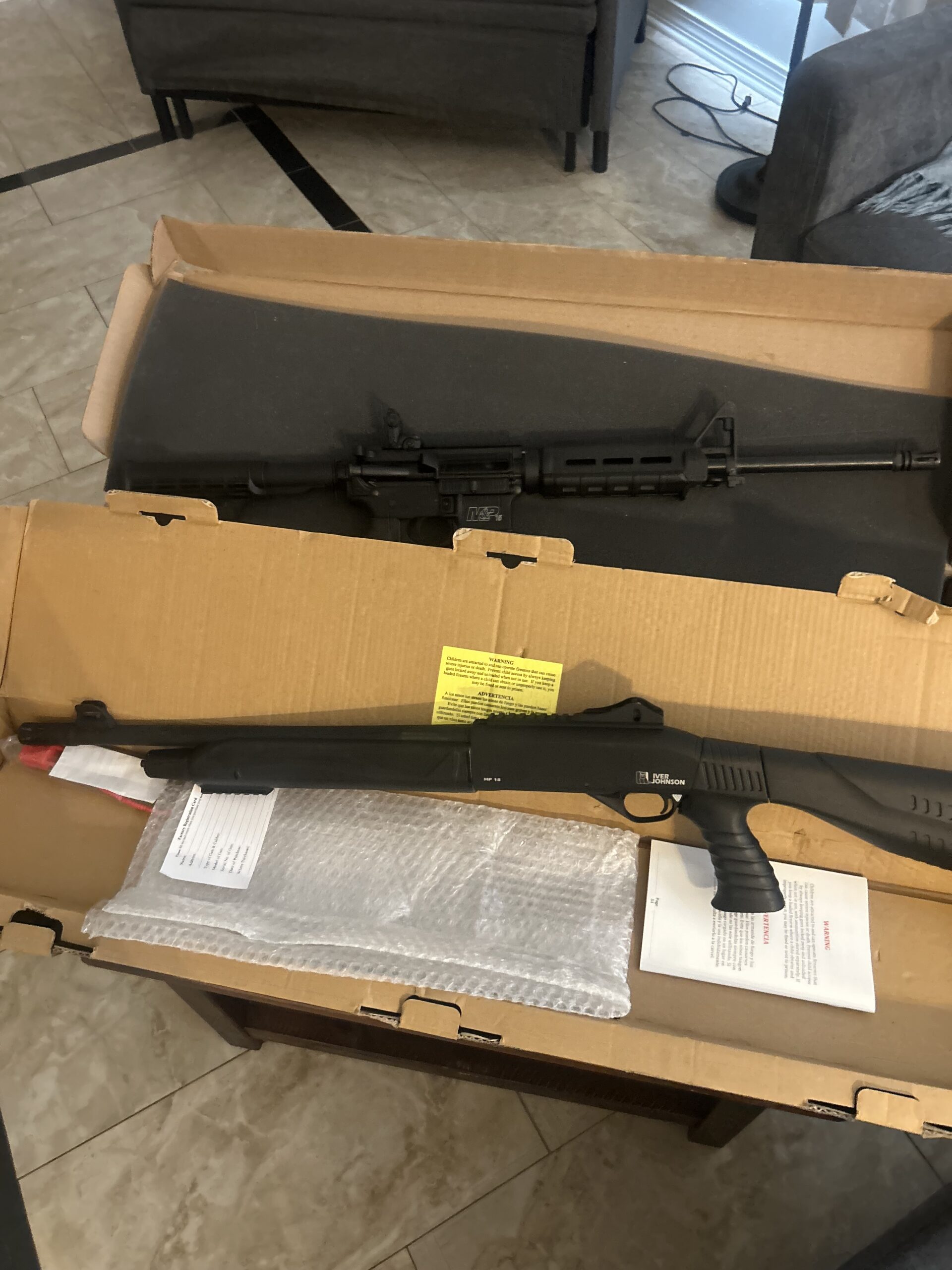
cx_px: 476
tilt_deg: -54.1
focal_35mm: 26
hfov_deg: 53.1
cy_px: 635
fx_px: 953
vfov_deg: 67.3
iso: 500
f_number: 1.5
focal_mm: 5.7
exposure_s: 1/40
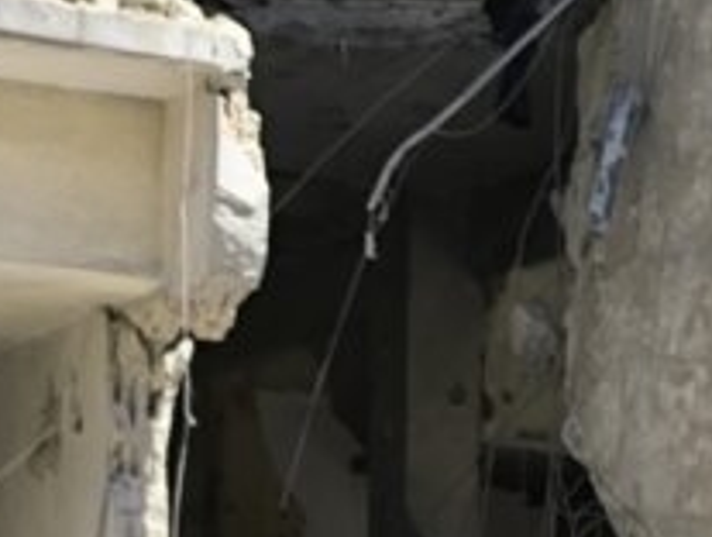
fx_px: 2782
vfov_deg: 10.6
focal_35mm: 135
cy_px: 836
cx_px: 526
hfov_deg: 14.5
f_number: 1.65
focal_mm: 6.14
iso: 50
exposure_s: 1/516
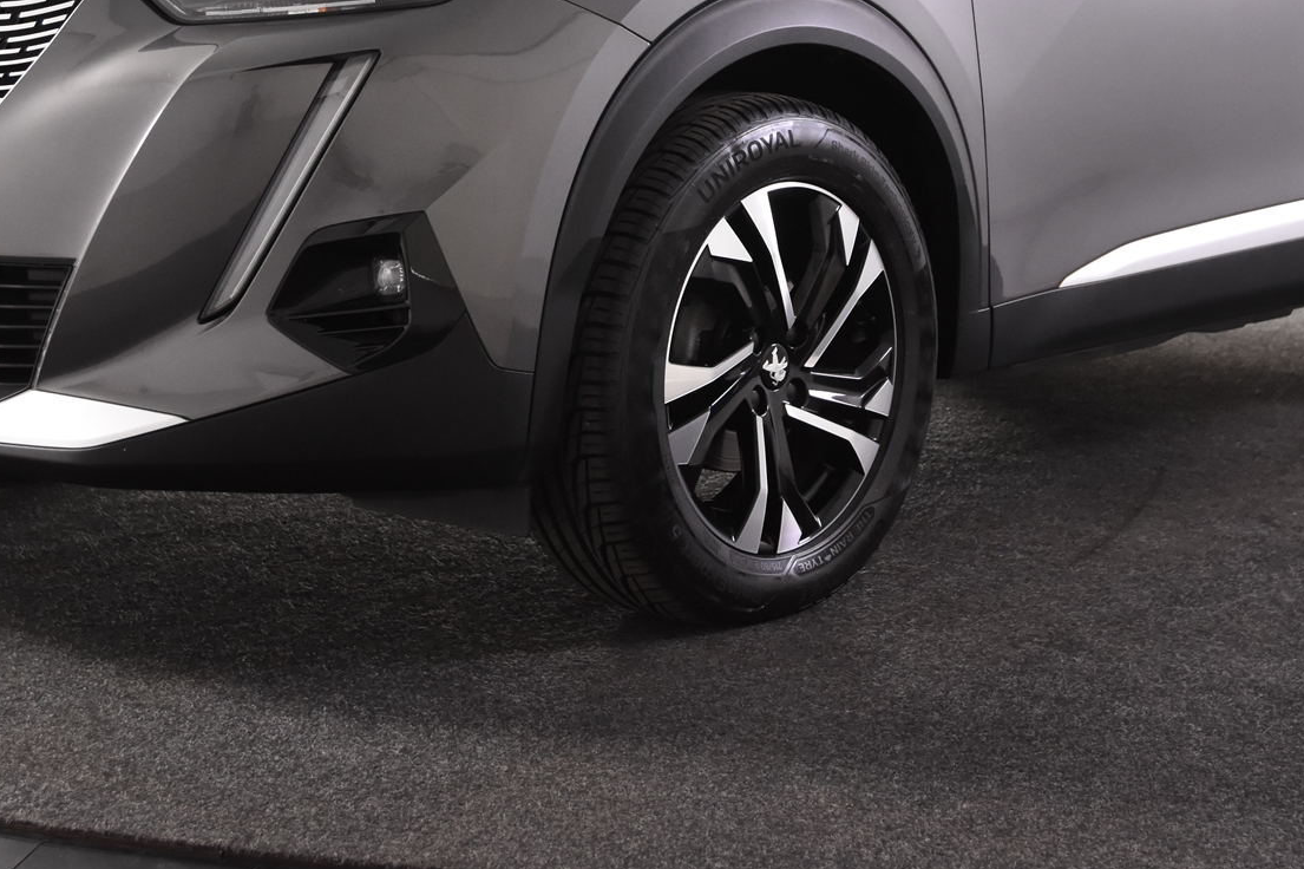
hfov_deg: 27.7
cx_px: 686
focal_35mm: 73
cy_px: 130
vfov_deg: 18.4
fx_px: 2643
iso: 1600
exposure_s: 1/60
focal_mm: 28
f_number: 4
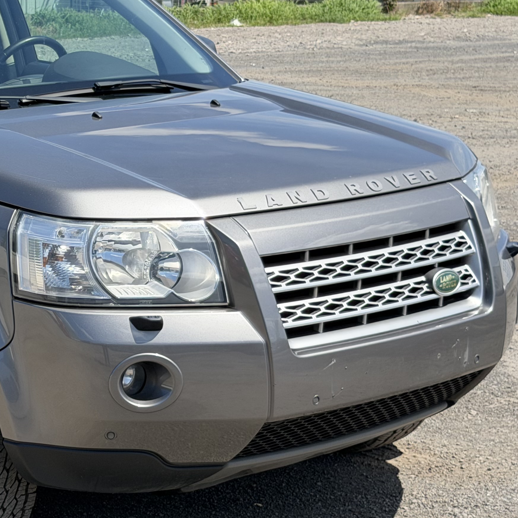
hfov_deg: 17.2
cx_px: -28
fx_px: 1659
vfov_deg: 17.7
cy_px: 260
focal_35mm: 98
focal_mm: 6.76
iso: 64
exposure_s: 1/2762
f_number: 1.78
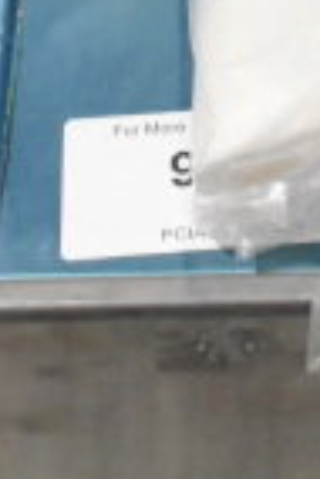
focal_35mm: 212
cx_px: 623
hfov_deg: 6.3
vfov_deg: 8.6
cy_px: -798
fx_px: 2820
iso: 6400
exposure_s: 1/320
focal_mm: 22
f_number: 9
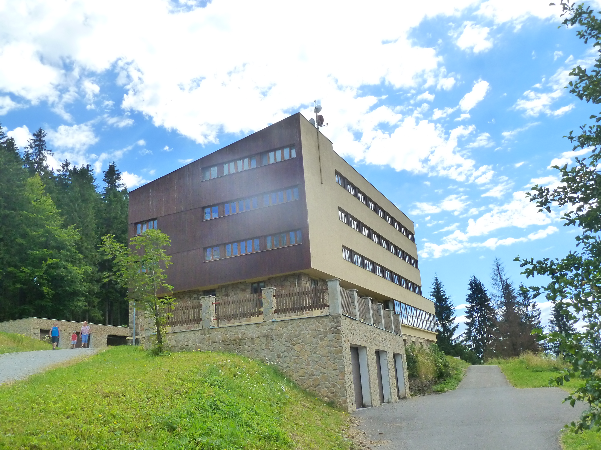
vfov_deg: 44.2
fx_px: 556
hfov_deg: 56.8
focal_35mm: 32
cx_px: 300
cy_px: 225
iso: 200
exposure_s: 1/500
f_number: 4.5
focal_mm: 5.3
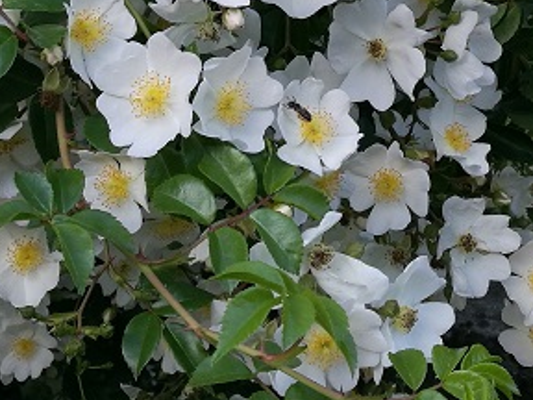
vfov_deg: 18.1
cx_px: 352
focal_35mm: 75
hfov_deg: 25.9
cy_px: -139
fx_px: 1155
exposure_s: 1/253
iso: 50
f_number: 2.2
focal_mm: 4.5
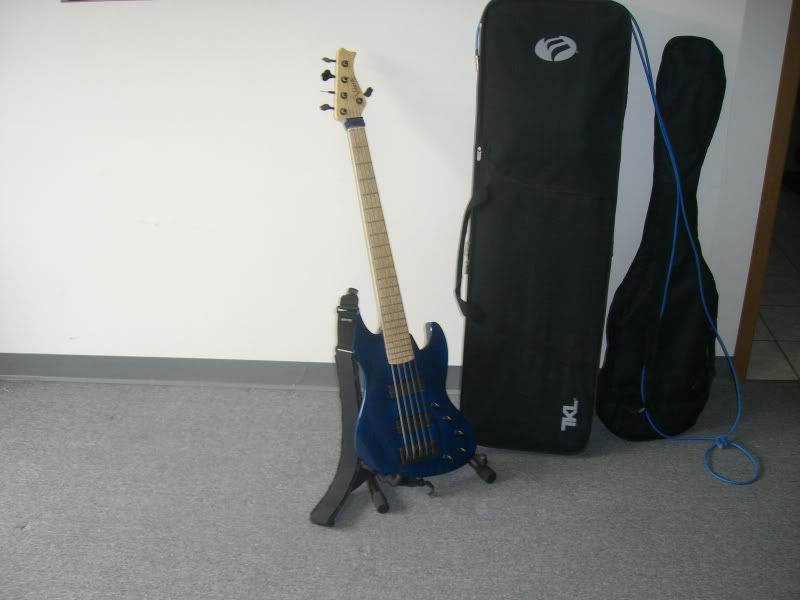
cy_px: 300
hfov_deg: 49.0
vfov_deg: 37.7
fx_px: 878
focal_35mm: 38
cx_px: 400
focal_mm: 6.2
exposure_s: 1/60
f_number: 2.7
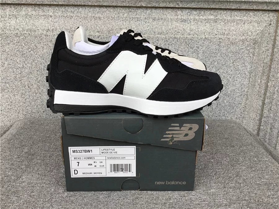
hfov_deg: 58.4
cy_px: 104
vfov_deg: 45.4
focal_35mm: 31
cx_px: 140
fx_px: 250
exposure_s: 1/129
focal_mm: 3.3
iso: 25
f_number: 2.4
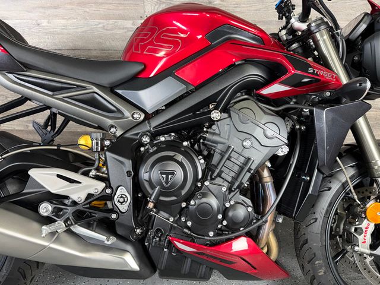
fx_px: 263
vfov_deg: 56.8
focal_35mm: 24
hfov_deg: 71.6
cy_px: 142
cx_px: 190
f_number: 1.78
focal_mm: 6.76
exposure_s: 1/17
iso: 80
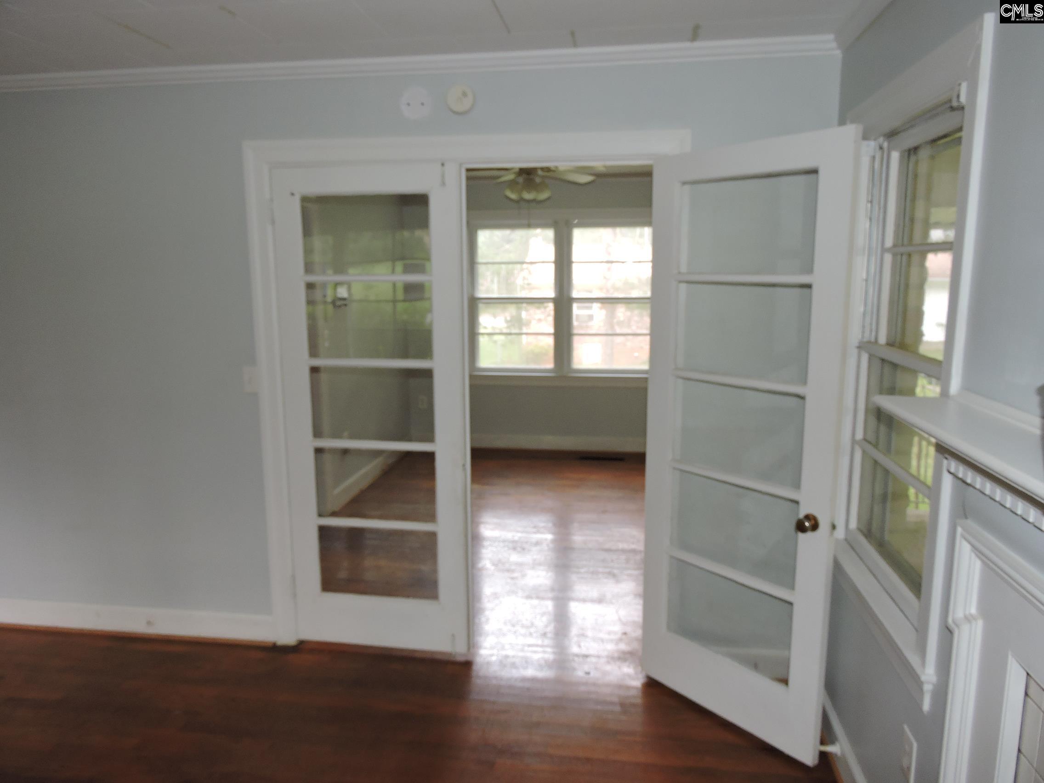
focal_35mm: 24
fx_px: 724
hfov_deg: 71.6
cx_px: 522
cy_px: 392
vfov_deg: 56.8
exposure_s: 1/30
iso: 200
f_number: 3.3
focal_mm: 4.3
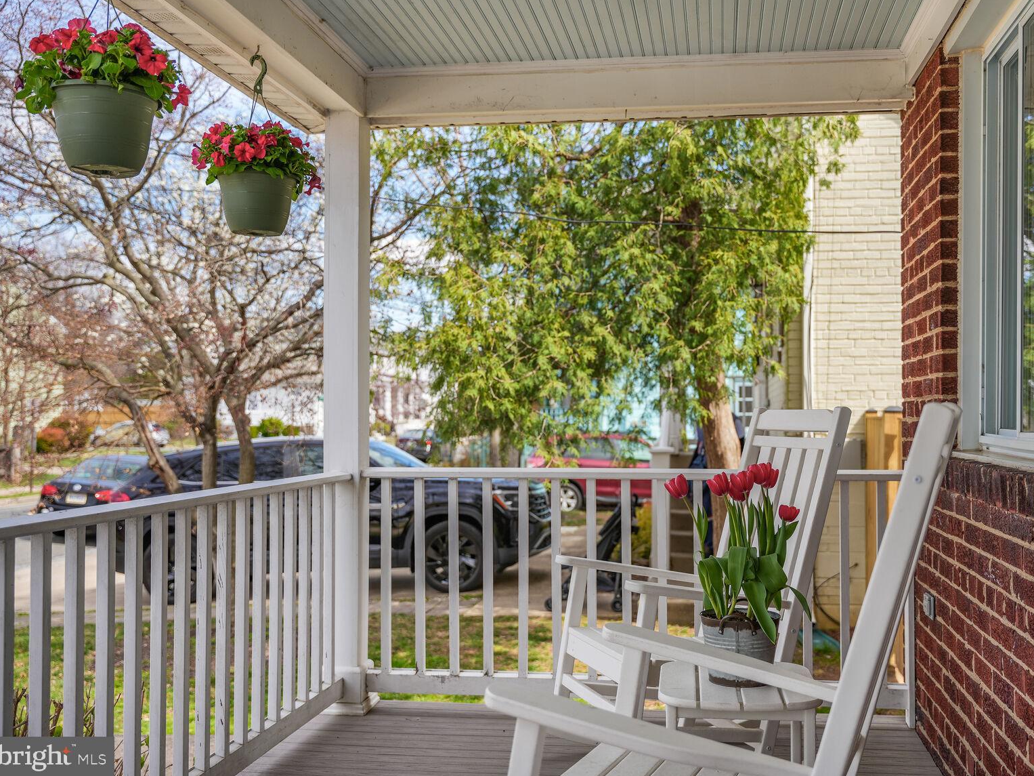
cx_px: 573
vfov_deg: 38.2
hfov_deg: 49.5
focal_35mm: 37
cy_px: 388
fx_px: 1118
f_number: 2.8
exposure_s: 1/800
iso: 100
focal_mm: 34.4
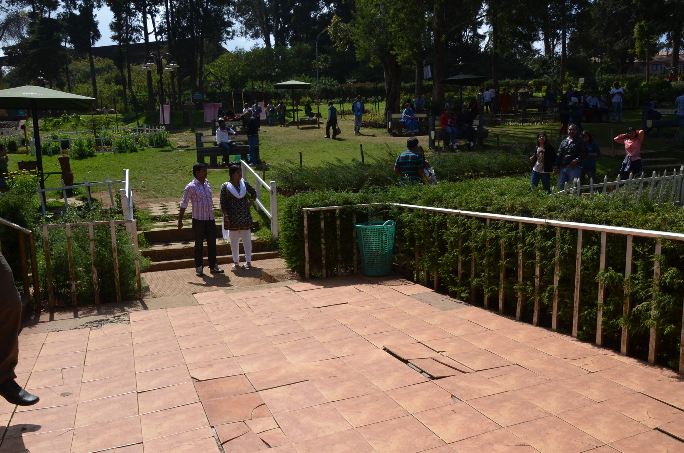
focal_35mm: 27
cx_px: 342
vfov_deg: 47.7
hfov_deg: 67.5
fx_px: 512
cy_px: 226
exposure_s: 1/2500
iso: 800
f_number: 10
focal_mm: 18
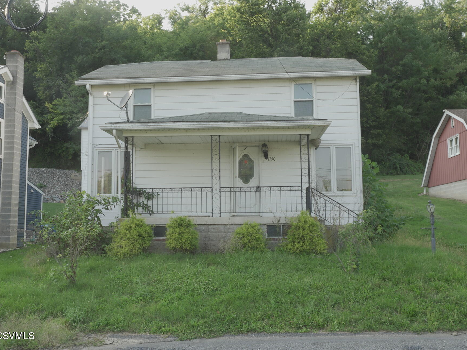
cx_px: 227
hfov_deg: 51.4
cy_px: 175
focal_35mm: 36
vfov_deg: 39.7
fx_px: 486
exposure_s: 1/6
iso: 125
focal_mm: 22.4
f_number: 20
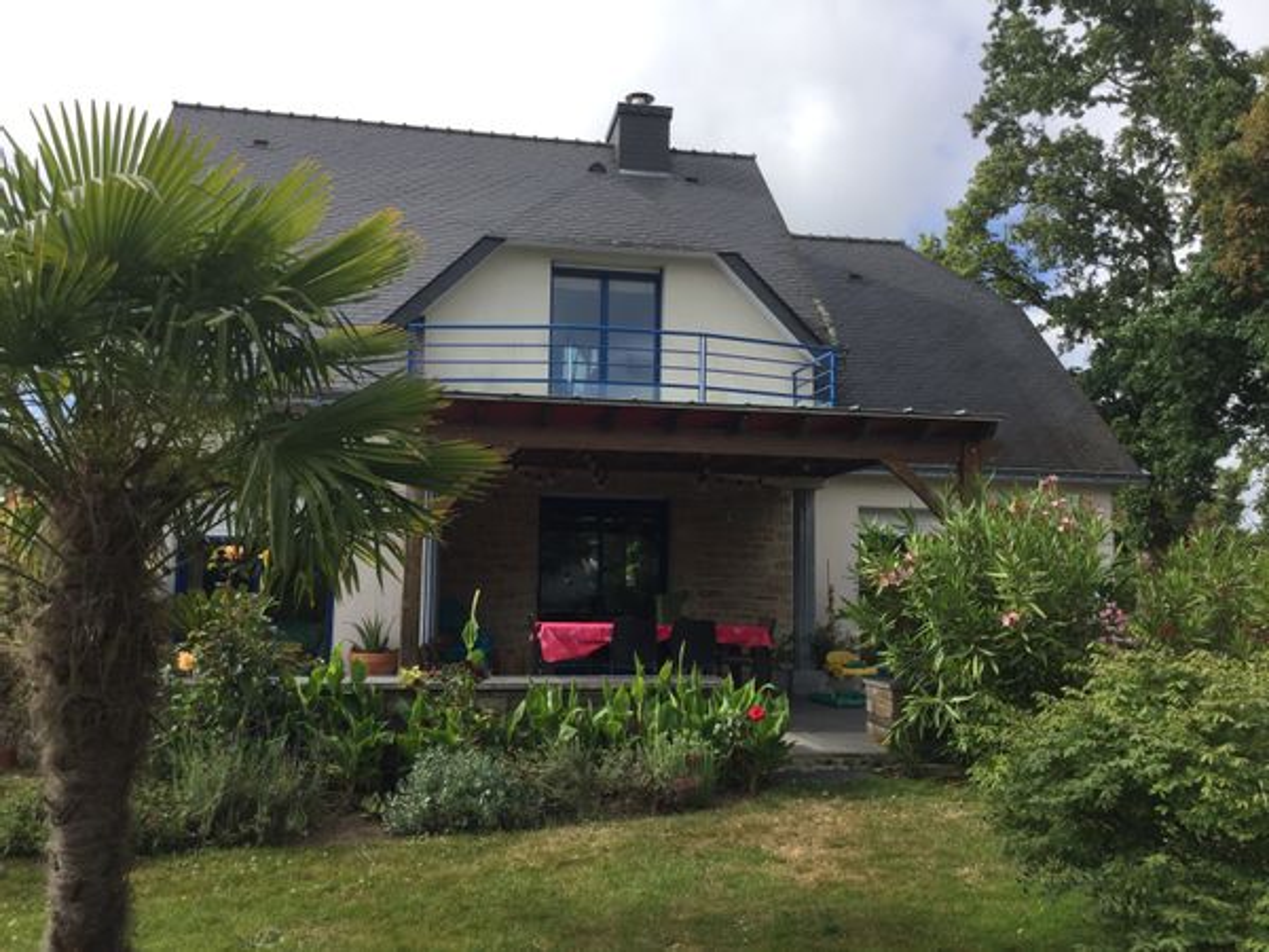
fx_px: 1136
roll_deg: -1.7
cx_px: 634
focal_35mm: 31
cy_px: 476
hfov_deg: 58.4
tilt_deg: +4.5
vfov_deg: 45.4
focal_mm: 3.3
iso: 25
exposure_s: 1/754
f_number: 2.4
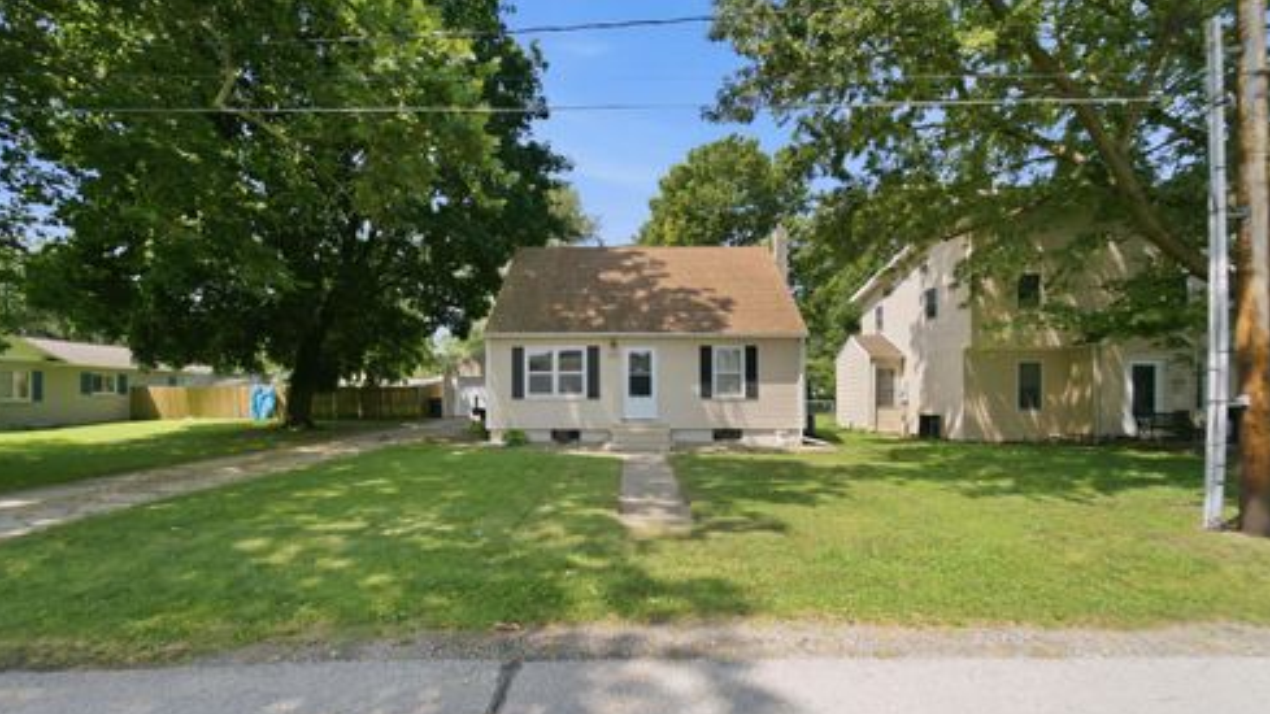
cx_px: 634
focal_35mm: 15
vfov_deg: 70.4
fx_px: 505
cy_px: 388
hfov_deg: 103.0
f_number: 4
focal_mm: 14
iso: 320
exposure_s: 1/1250
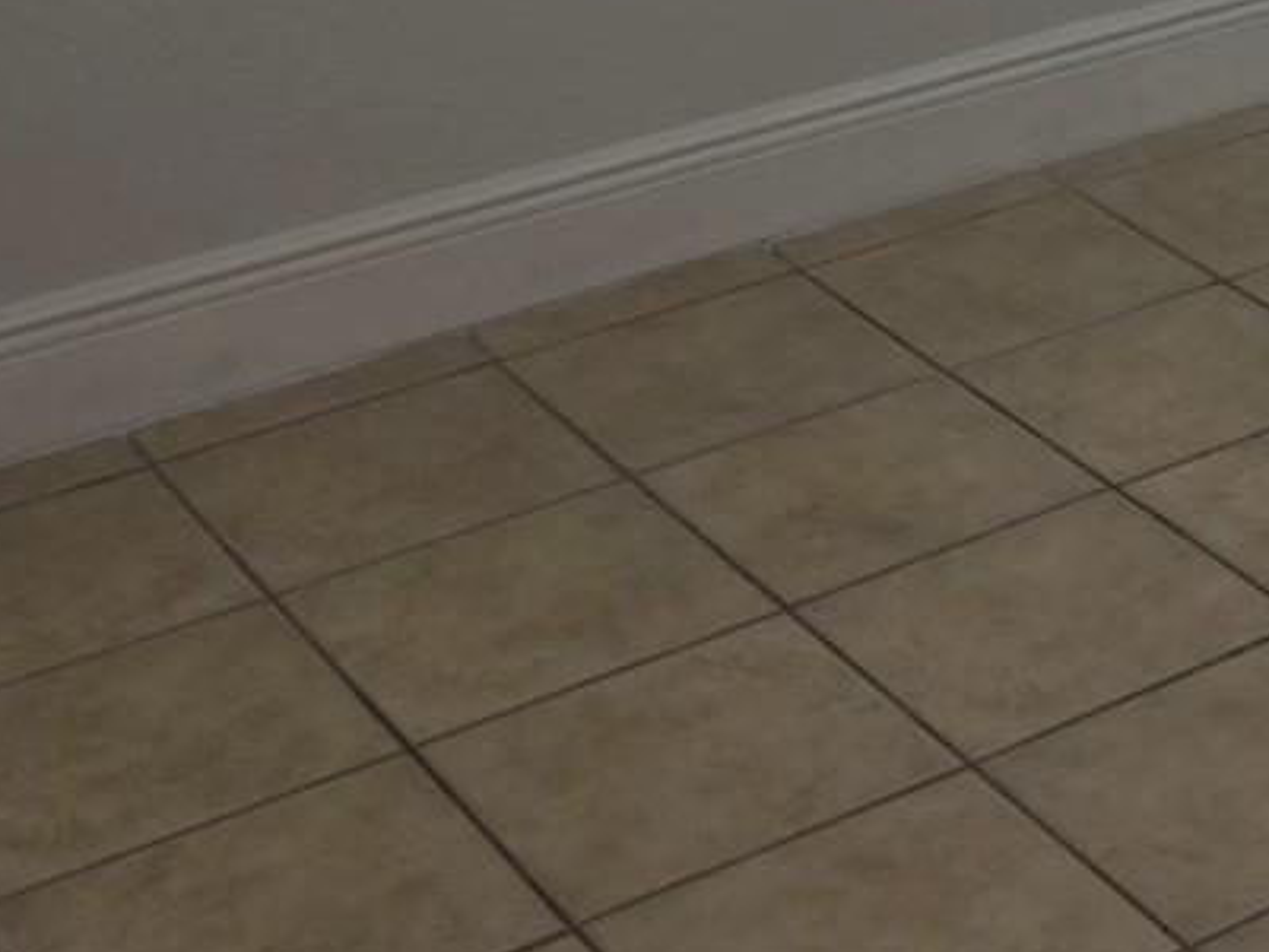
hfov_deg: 19.1
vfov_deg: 14.0
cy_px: -831
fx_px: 3373
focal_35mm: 92
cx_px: 1802
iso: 25
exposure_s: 1/120
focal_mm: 6.3
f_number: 1.7
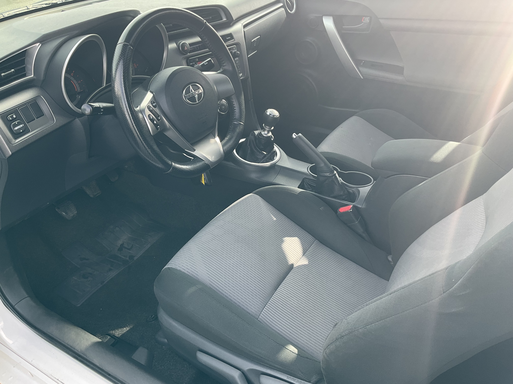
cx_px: 256
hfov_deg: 61.7
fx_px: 430
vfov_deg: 48.2
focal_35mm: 29
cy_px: 192
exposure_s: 1/122
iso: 20
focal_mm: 3
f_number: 1.8
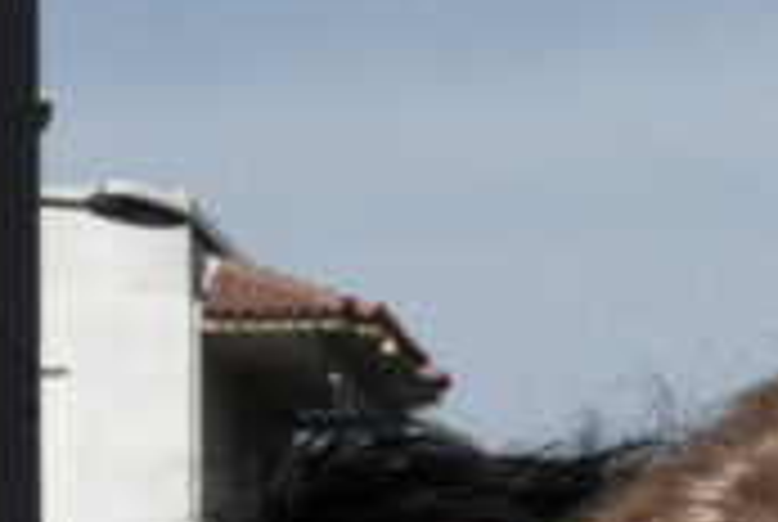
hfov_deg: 5.3
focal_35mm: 390
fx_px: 8443
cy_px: 1372
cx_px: 868
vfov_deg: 3.5
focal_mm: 66
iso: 400
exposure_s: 1/320
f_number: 22
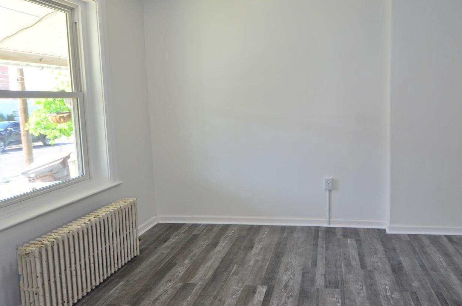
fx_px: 320
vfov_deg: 50.6
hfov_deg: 70.5
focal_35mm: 25
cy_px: 115
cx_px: 288
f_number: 4.5
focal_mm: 10
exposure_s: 1/80
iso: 250
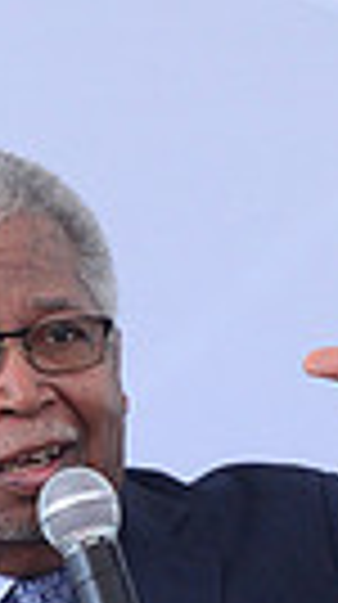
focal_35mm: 787
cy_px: 1260
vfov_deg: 2.7
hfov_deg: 1.5
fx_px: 12587
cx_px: 297
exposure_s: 1/200
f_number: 2.8
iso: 800
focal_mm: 116
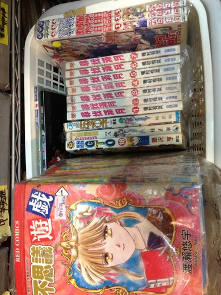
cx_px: 110
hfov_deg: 40.7
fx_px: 298
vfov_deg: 52.6
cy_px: 148
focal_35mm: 35
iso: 125
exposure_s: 1/20
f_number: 2.4
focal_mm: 4.28
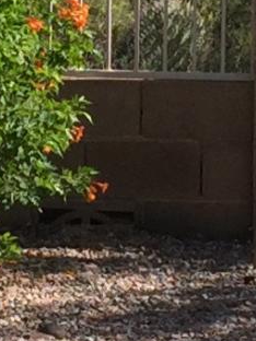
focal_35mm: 279
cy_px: 26
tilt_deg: -5.6
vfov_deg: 7.1
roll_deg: -1.1
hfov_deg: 5.3
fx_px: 2751
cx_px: 103
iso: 32
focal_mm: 4.15
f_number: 2.2
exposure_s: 1/1582
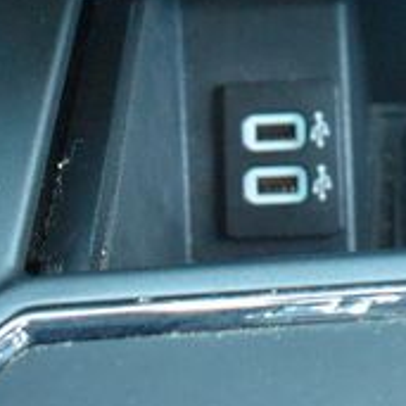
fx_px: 1141
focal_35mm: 86
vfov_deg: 18.9
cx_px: 354
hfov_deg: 19.8
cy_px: -96
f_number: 3.5
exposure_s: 1/125
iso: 6400
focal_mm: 18
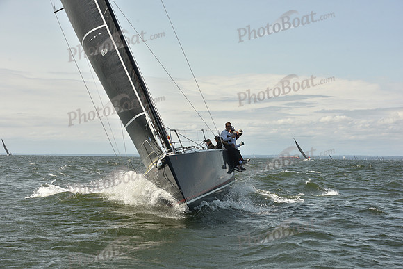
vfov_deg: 19.5
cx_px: 202
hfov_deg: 28.8
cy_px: 134
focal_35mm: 70
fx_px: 784
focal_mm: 70
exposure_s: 1/800
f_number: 9
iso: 250
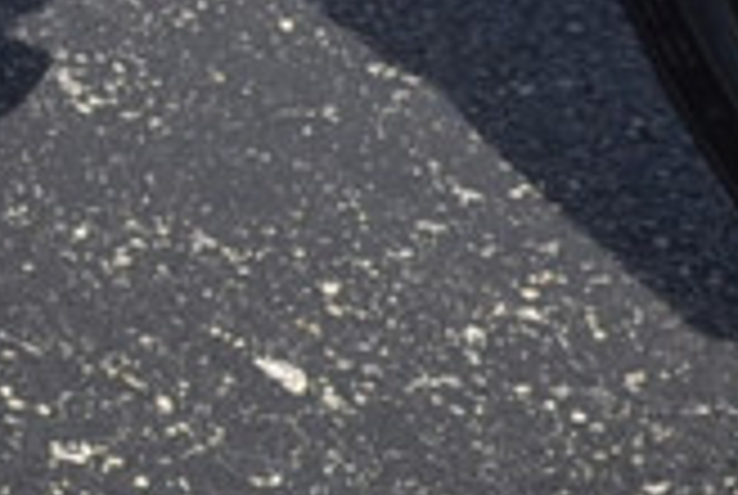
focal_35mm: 241
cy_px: -1116
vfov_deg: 5.3
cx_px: -243
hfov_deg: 8.4
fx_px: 4949
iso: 100
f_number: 8
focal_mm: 22
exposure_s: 1/250
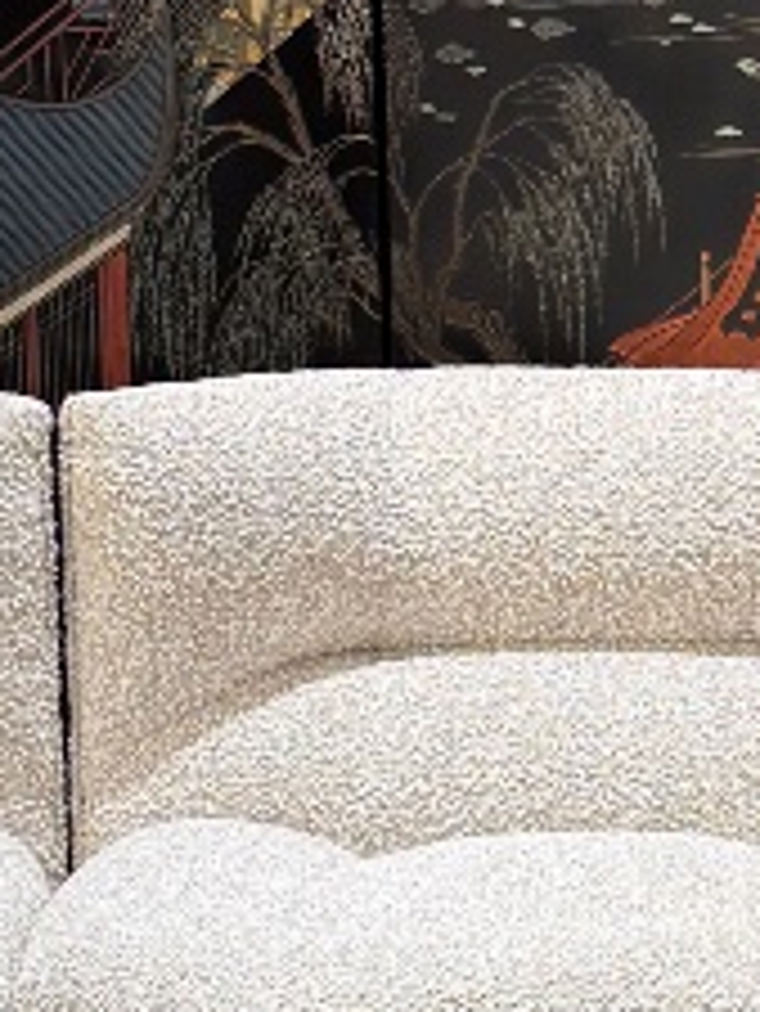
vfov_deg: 15.3
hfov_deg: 11.5
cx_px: 764
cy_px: 756
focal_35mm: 128
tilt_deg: -8.7
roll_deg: -0.6
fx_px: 3743
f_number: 1.78
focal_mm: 6.76
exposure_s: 1/100
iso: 125
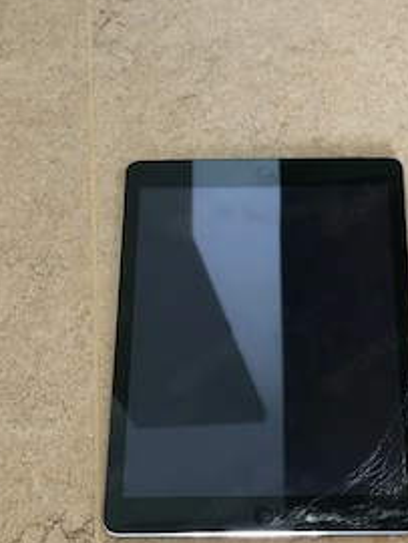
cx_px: 269
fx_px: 1114
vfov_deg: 27.2
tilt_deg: -63.3
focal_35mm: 71
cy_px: 370
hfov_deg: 20.7
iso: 800
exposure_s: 1/15
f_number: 1.78
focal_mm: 6.76
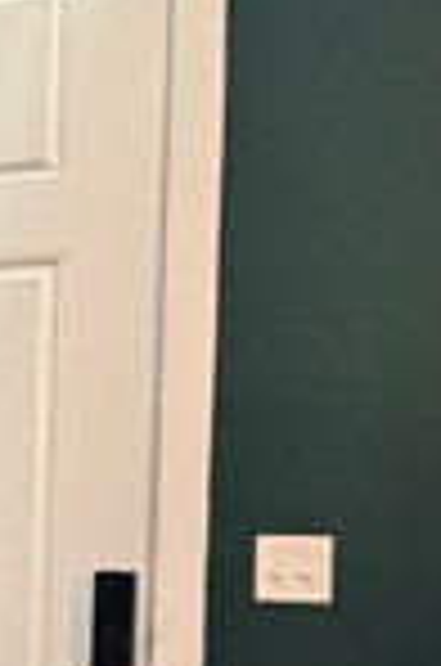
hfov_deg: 10.6
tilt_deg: -3.5
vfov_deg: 19.9
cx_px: -770
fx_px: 1864
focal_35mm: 101
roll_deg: +0.1
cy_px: 590
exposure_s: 1/40
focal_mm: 2.22
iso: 1000
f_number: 2.2
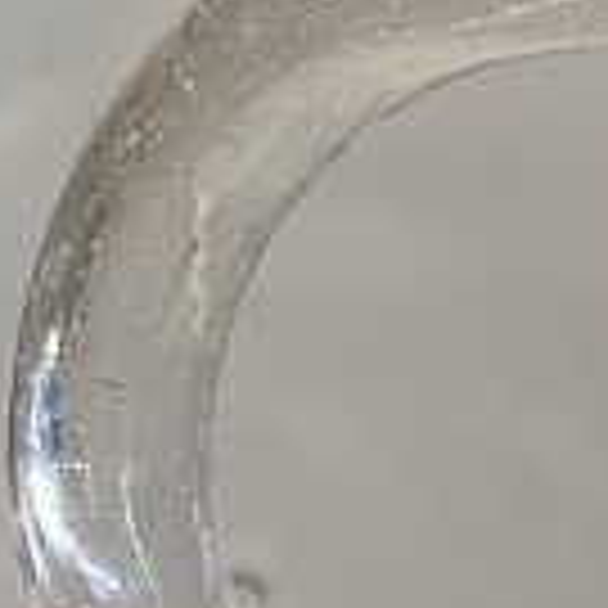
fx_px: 4531
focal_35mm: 228
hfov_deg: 7.7
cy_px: 1747
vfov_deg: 7.0
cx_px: 459
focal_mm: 3
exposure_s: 1/50
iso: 40
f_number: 1.8
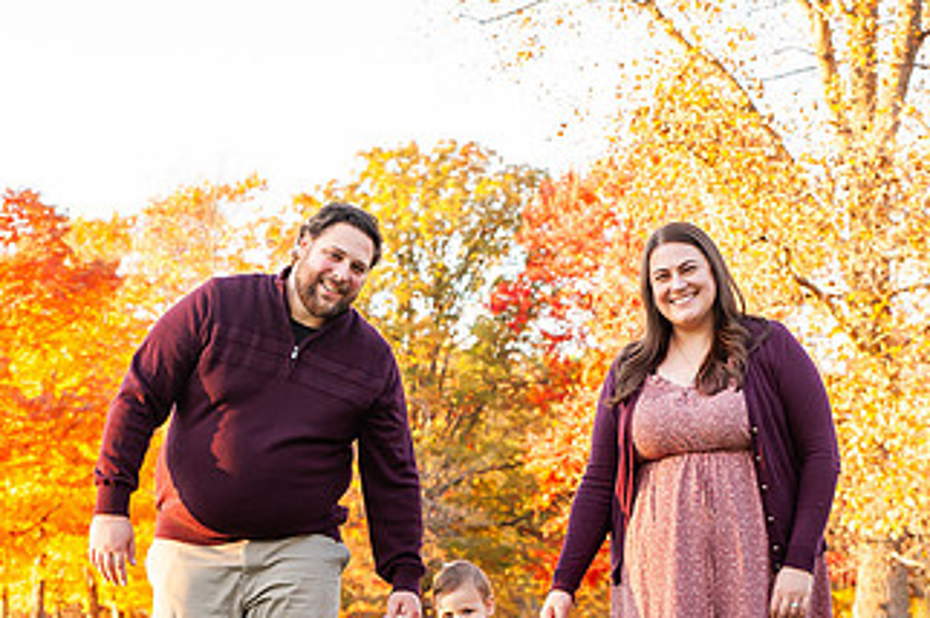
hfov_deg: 21.3
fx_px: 2477
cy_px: 537
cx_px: 442
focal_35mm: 96
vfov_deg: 14.1
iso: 400
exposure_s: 1/160
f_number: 4.5
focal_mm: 48
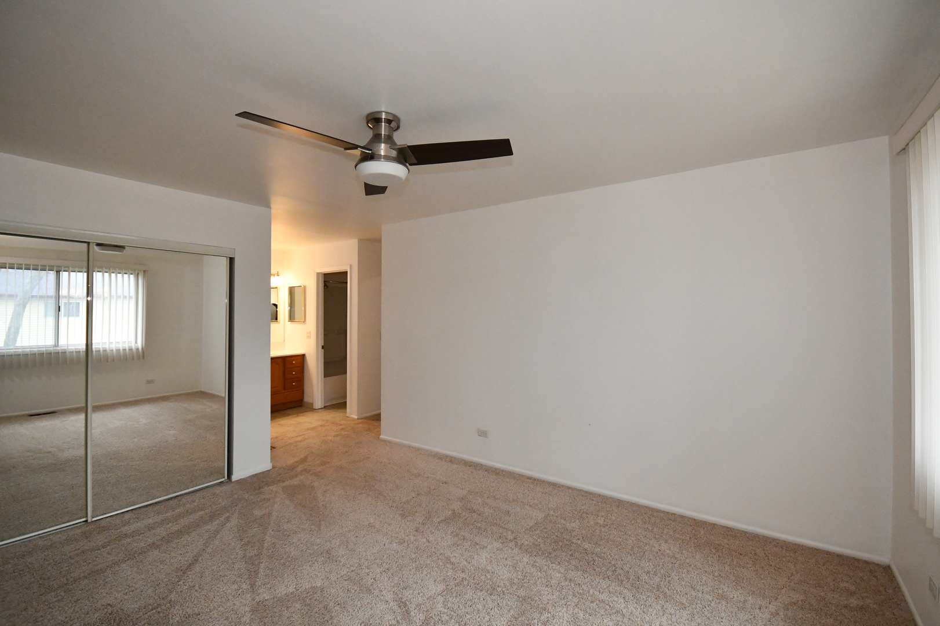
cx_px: 470
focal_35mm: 15
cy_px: 313
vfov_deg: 77.3
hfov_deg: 100.4
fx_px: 391
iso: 4000
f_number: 6.3
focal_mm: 10
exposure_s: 1/400
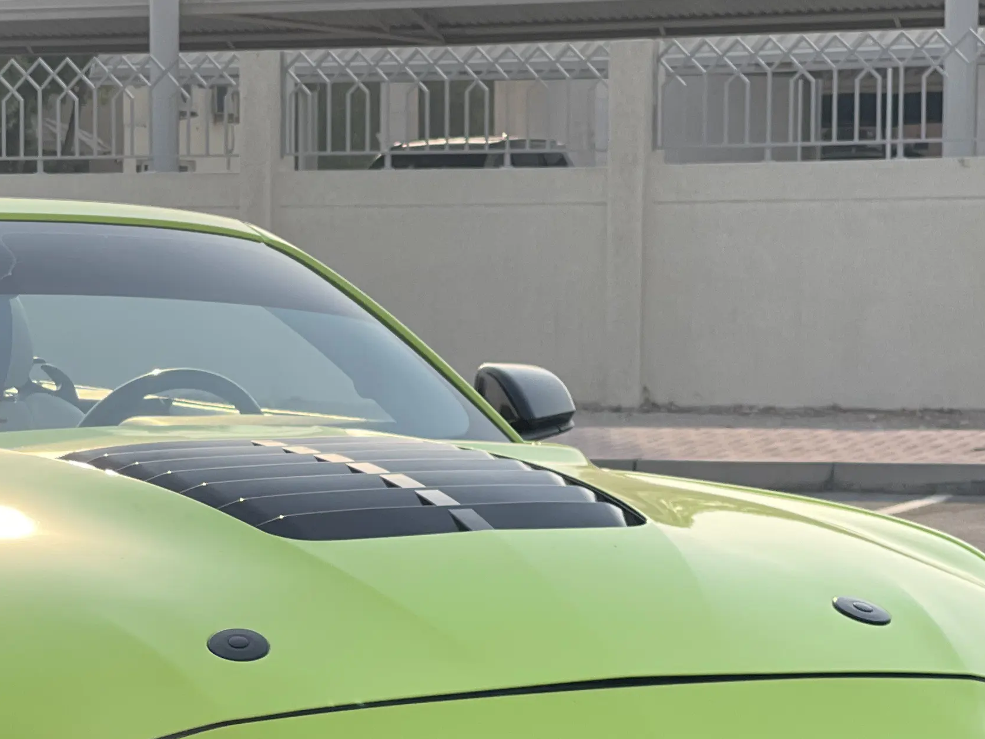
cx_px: 25
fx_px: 4382
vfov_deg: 9.6
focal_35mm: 154
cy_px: 644
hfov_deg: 12.7
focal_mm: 7.5
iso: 32
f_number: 2.2
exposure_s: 1/1130
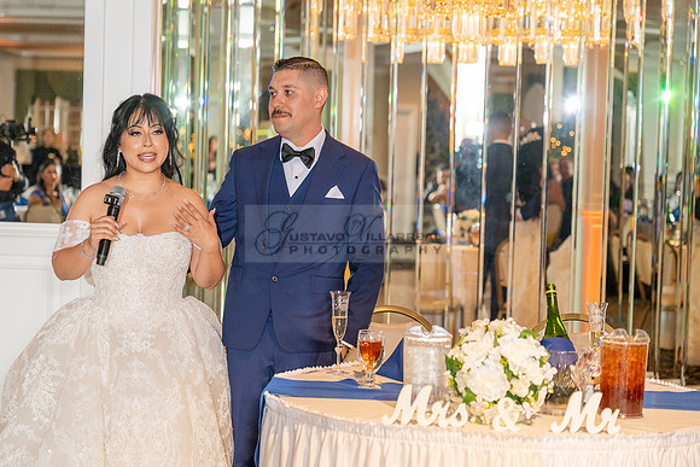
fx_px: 1621
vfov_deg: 16.4
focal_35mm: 83
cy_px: 265
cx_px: 283
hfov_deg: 24.3
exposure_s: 1/160
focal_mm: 70
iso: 640
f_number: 3.2
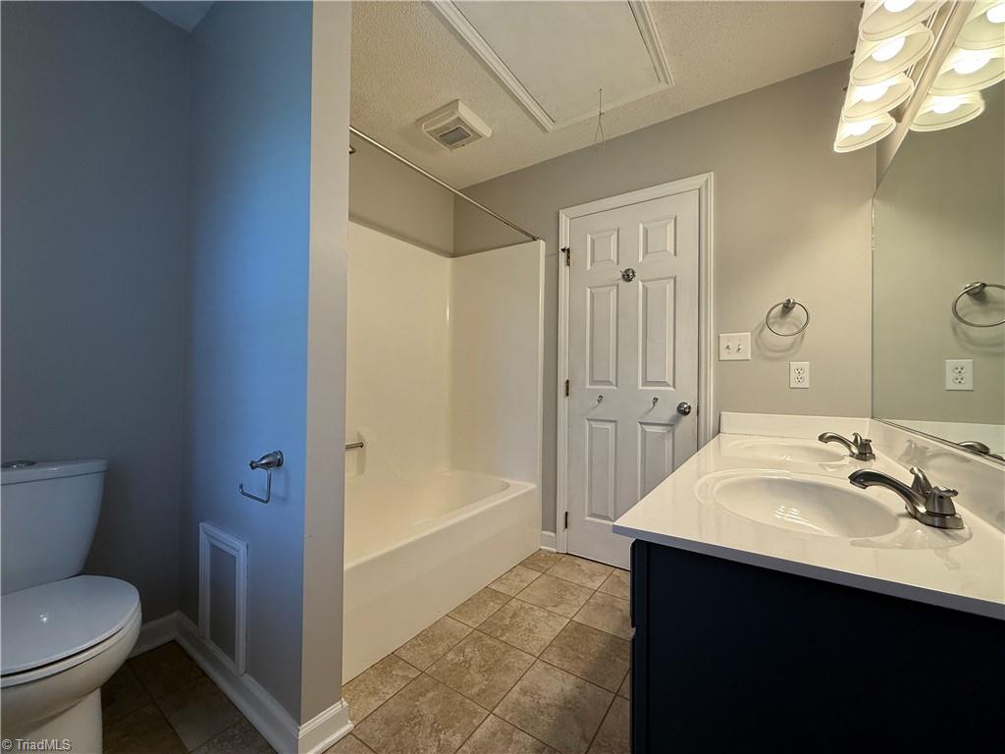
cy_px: 377
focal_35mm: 14
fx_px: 406
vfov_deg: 85.7
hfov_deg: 102.1
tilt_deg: +0.1
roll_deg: -1.1
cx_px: 502
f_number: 2.2
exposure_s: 1/120
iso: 160
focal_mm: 2.22
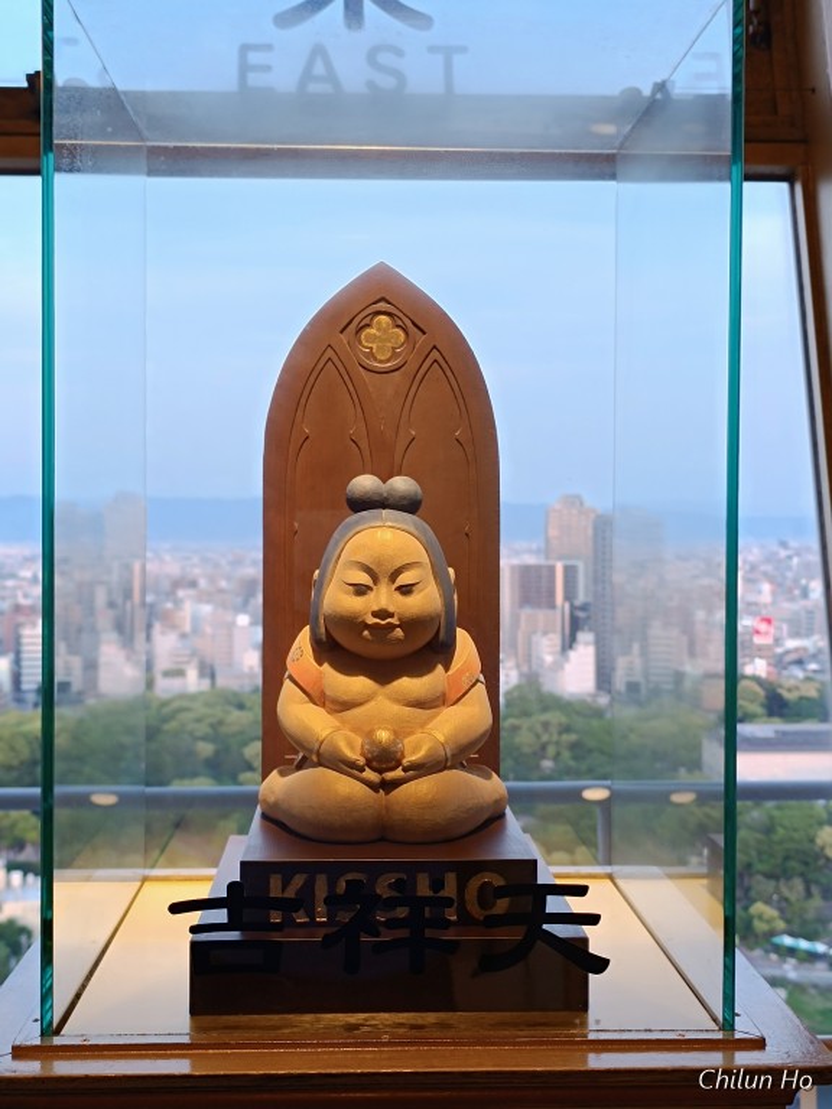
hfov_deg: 56.8
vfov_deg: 71.6
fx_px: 769
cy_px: 554
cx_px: 416
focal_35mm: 24
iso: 121
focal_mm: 6.14
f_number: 1.65
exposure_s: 1/100
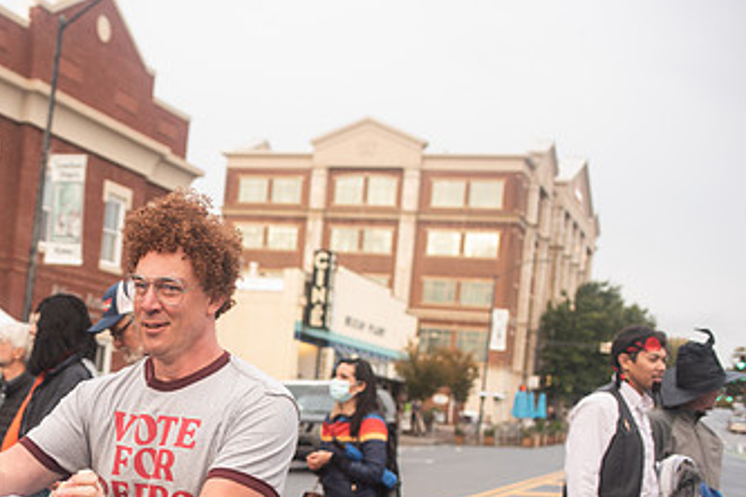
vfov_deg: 21.9
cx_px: 123
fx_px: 1264
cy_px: 422
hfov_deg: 31.8
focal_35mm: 61
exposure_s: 1/200
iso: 400
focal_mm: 35
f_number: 3.5
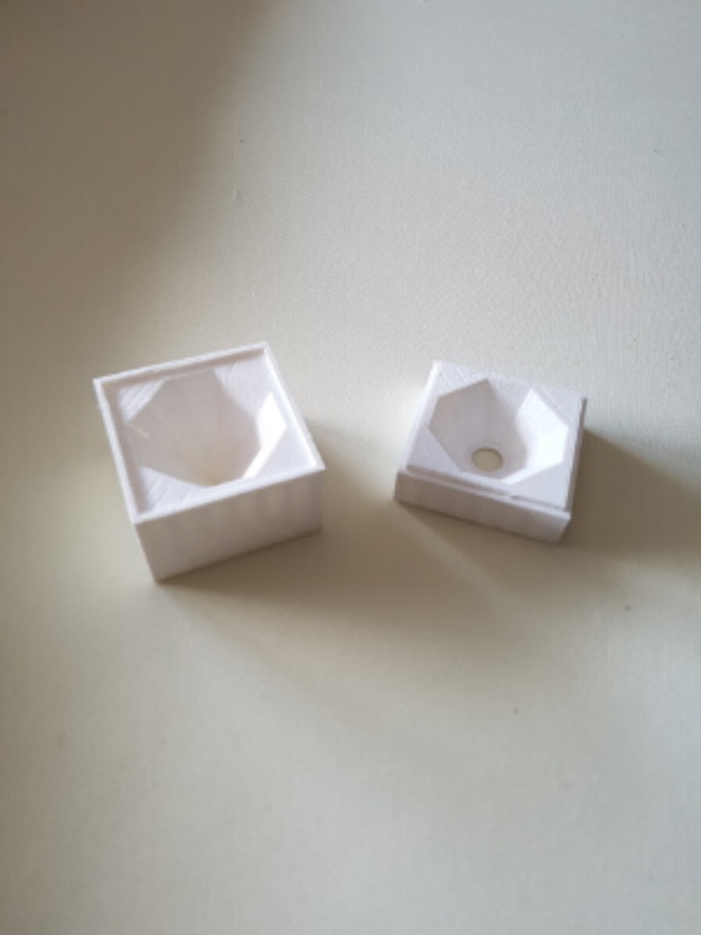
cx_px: 350
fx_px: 702
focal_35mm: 26
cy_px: 468
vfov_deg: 67.3
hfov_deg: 53.1
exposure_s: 1/25
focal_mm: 4.2
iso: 160
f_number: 1.7
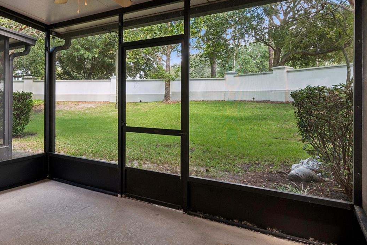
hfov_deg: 68.3
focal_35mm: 26
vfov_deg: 49.3
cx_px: 138
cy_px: 97
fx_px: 265
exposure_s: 1/15
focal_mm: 17
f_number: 13
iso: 400
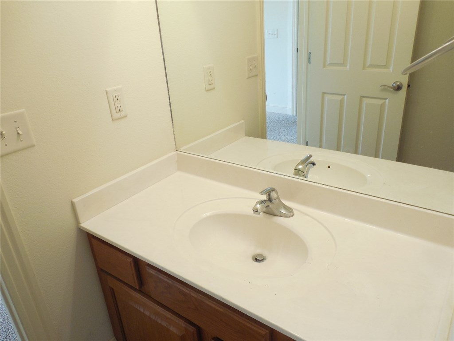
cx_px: 227
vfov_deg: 54.9
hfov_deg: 69.4
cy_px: 170
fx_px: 328
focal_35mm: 25
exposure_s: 1/30
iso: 200
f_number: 3.3
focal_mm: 4.5
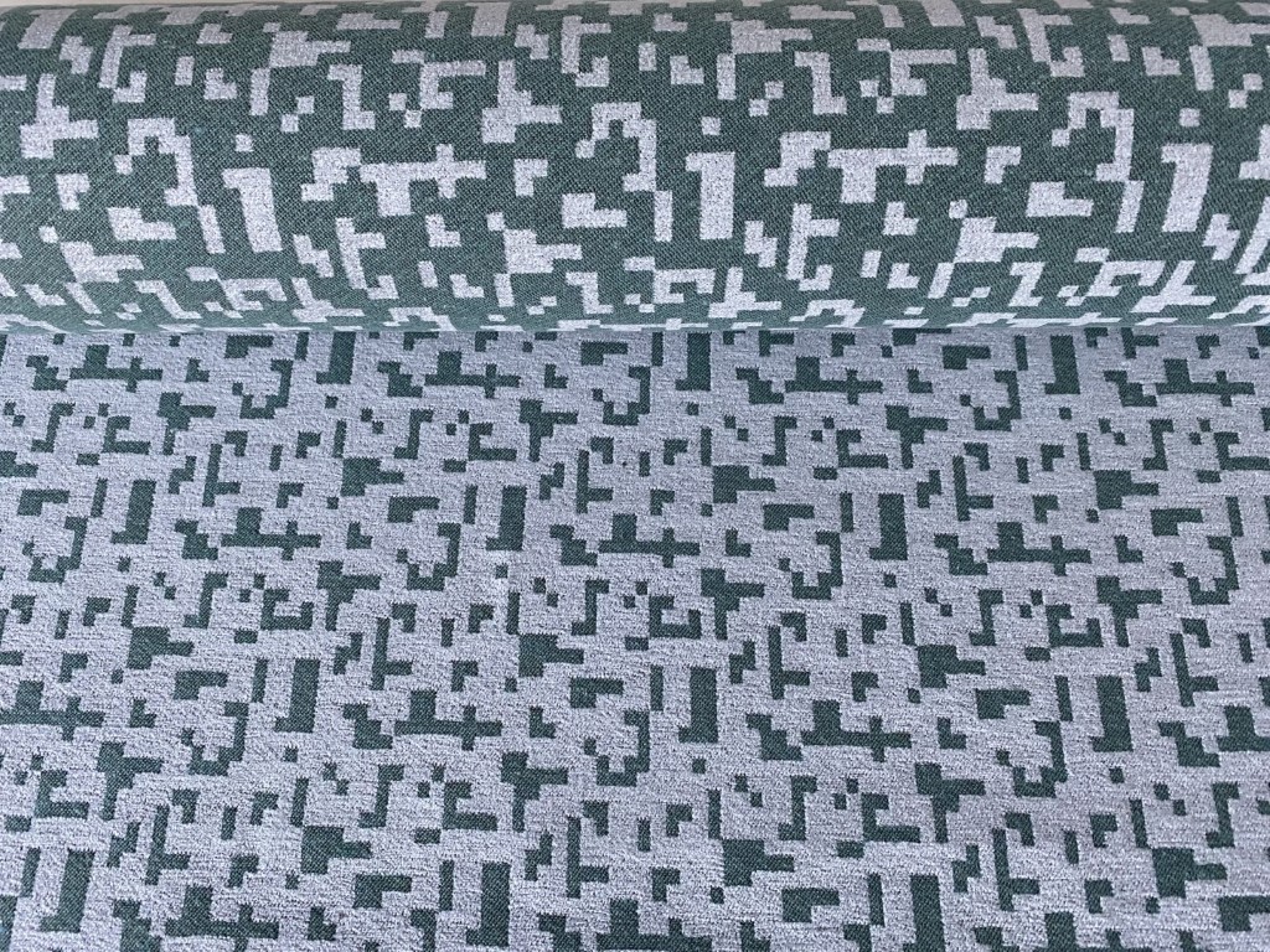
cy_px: 476
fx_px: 954
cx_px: 635
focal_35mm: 26
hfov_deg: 67.3
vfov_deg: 53.1
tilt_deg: -71.9
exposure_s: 1/60
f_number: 1.8
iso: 200
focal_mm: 4.25
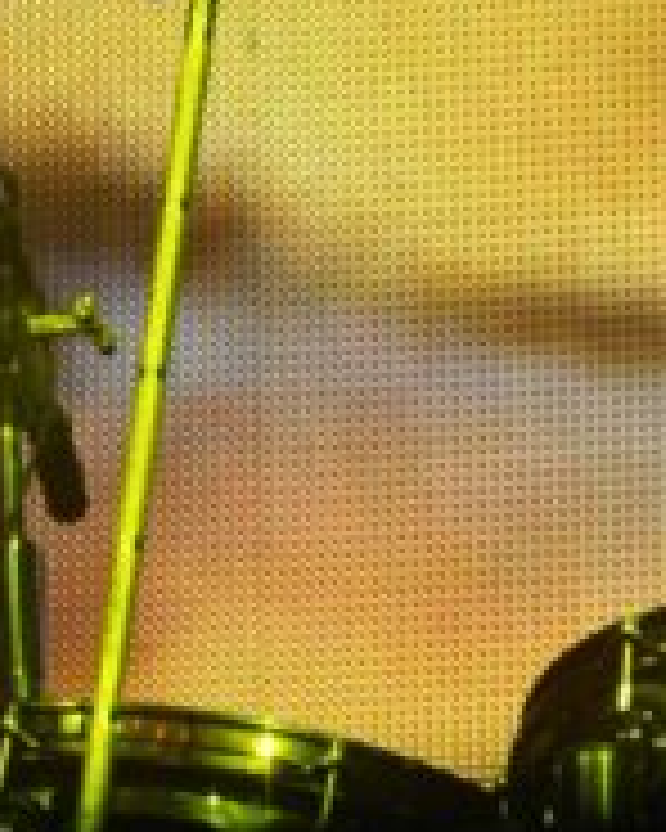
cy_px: 243
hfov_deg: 1.2
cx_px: 1030
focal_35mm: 1273
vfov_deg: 1.5
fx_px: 31365
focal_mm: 218
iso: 3200
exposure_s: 1/400
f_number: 6.3
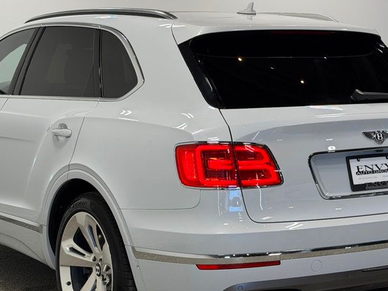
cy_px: 147
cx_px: 188
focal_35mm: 82
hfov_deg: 23.8
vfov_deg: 18.0
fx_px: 920
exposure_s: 1/398
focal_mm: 6.76
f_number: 1.78
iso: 64
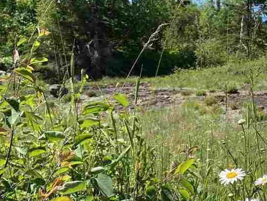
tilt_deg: -17.7
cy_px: 139
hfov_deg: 30.0
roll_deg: +0.7
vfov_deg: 23.5
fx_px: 478
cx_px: 234
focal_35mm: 62
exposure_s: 1/1447
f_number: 1.8
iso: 32
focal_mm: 4.25
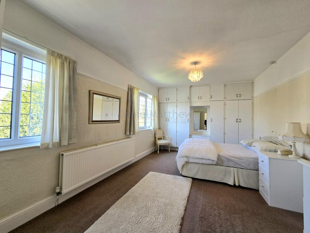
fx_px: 116
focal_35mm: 13
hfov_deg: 106.2
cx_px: 155
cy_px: 116
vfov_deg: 89.9
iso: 64
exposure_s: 1/100
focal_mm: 2.2
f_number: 2.2
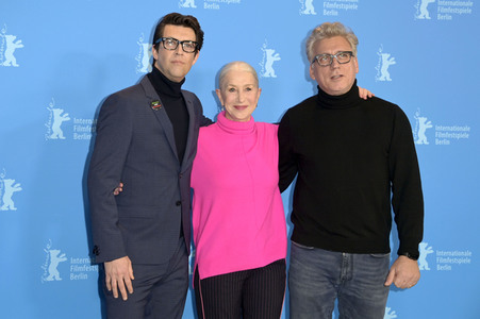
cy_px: 160
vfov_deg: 19.4
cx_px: 240
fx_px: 933
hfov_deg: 28.9
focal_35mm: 70
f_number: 5.6
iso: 1000
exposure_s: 1/250
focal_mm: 70
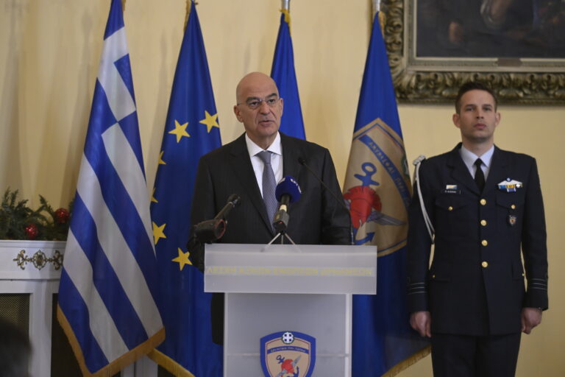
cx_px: 282
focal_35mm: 150
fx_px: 2354
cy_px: 188
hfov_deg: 13.7
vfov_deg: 9.1
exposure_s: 1/250
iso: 3200
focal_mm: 150
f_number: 3.2
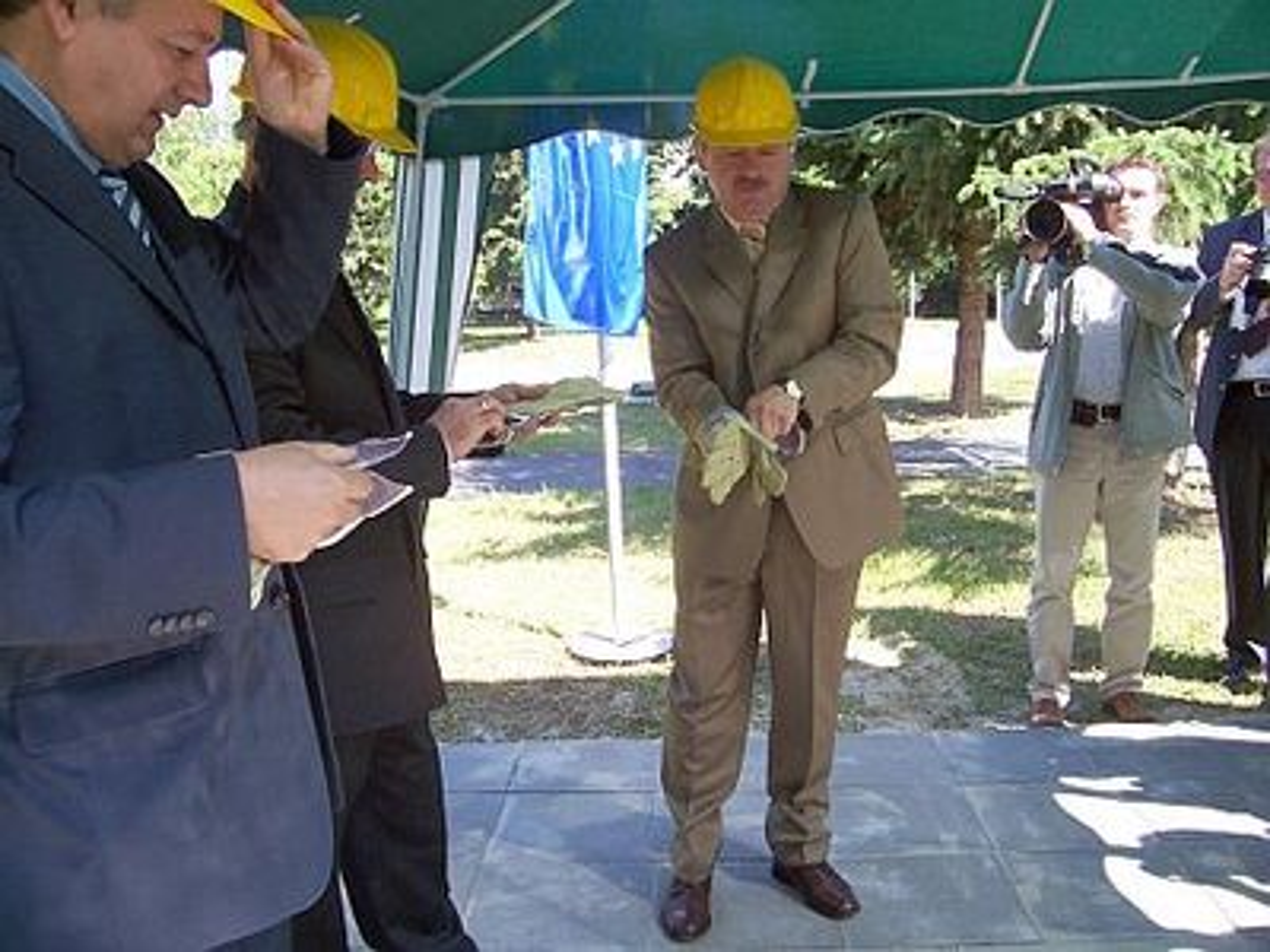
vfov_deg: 41.8
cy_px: 476
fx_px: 1247
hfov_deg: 54.0
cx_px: 635
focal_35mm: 34
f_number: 2.7
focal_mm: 5.6
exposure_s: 1/250
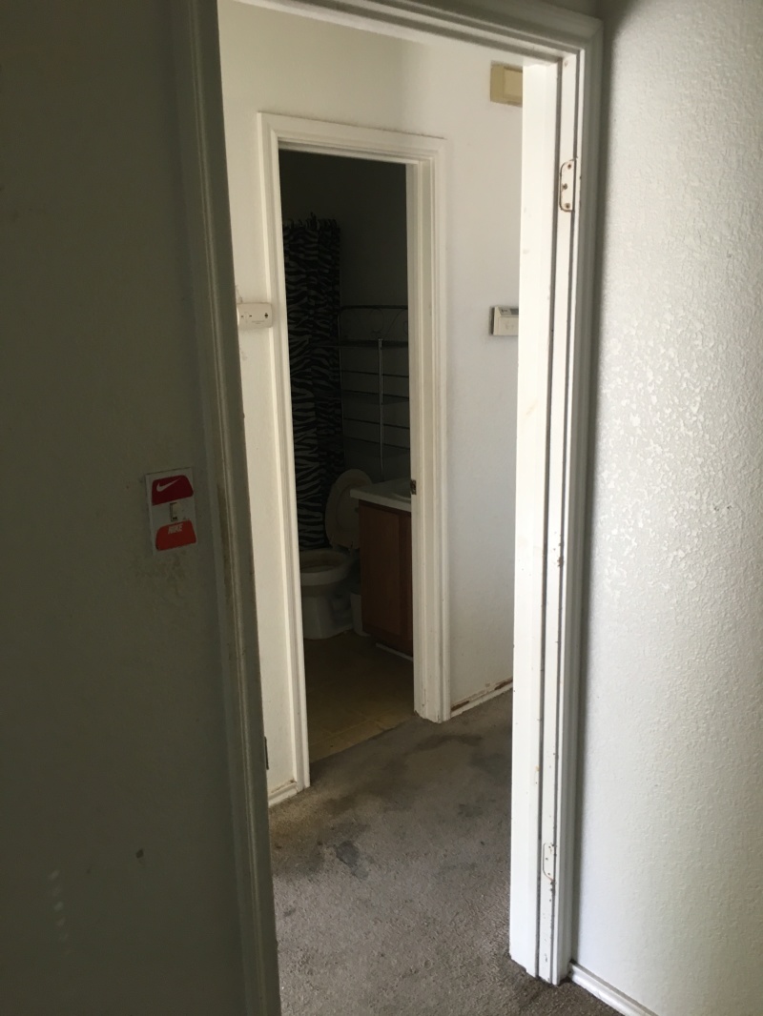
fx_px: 852
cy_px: 508
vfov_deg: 61.6
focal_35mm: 29
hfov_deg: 48.2
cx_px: 382
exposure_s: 1/30
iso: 64
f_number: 2.2
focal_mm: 4.15
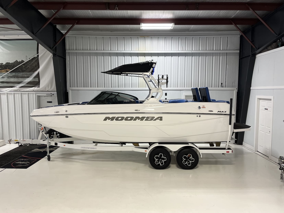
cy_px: 106
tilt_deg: -5.5
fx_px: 213
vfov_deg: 53.1
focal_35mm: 26
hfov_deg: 67.3
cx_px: 142
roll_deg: -0.2
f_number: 1.6
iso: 100
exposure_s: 1/120
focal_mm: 5.1
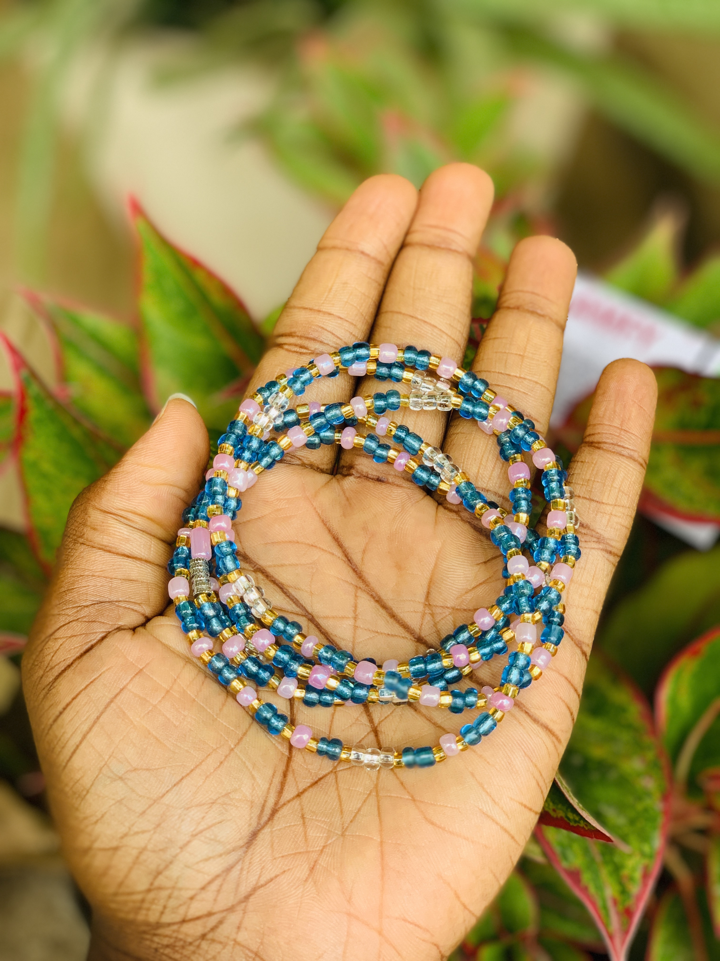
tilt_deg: -42.9
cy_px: 480
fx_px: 1442
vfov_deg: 36.8
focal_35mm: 52
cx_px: 360
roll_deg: +1.1
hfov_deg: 28.0
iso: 50
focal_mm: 6
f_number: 2.4
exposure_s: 1/122
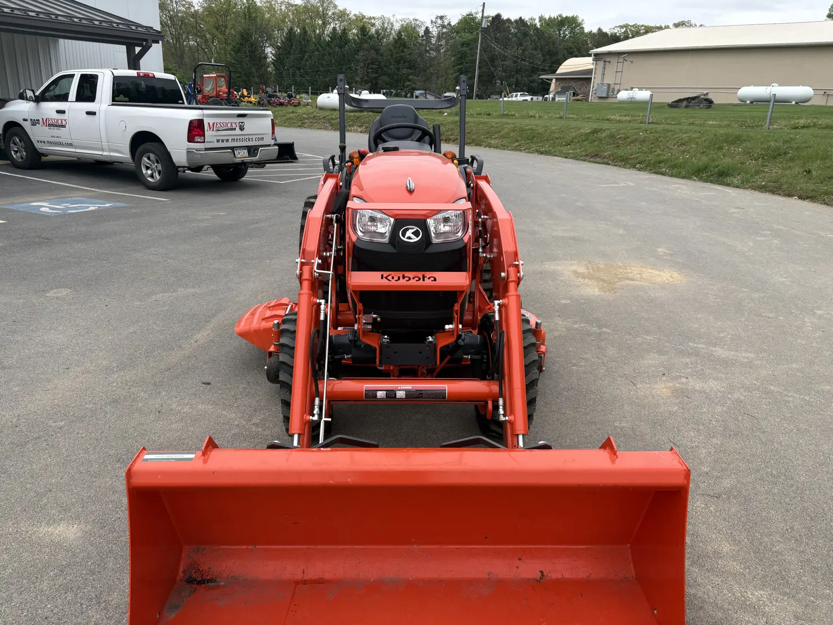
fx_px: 626
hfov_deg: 67.3
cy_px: 312
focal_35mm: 26
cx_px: 416
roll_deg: +1.2
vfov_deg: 53.1
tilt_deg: -15.1
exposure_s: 1/739
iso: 50
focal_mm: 5.96
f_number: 1.6
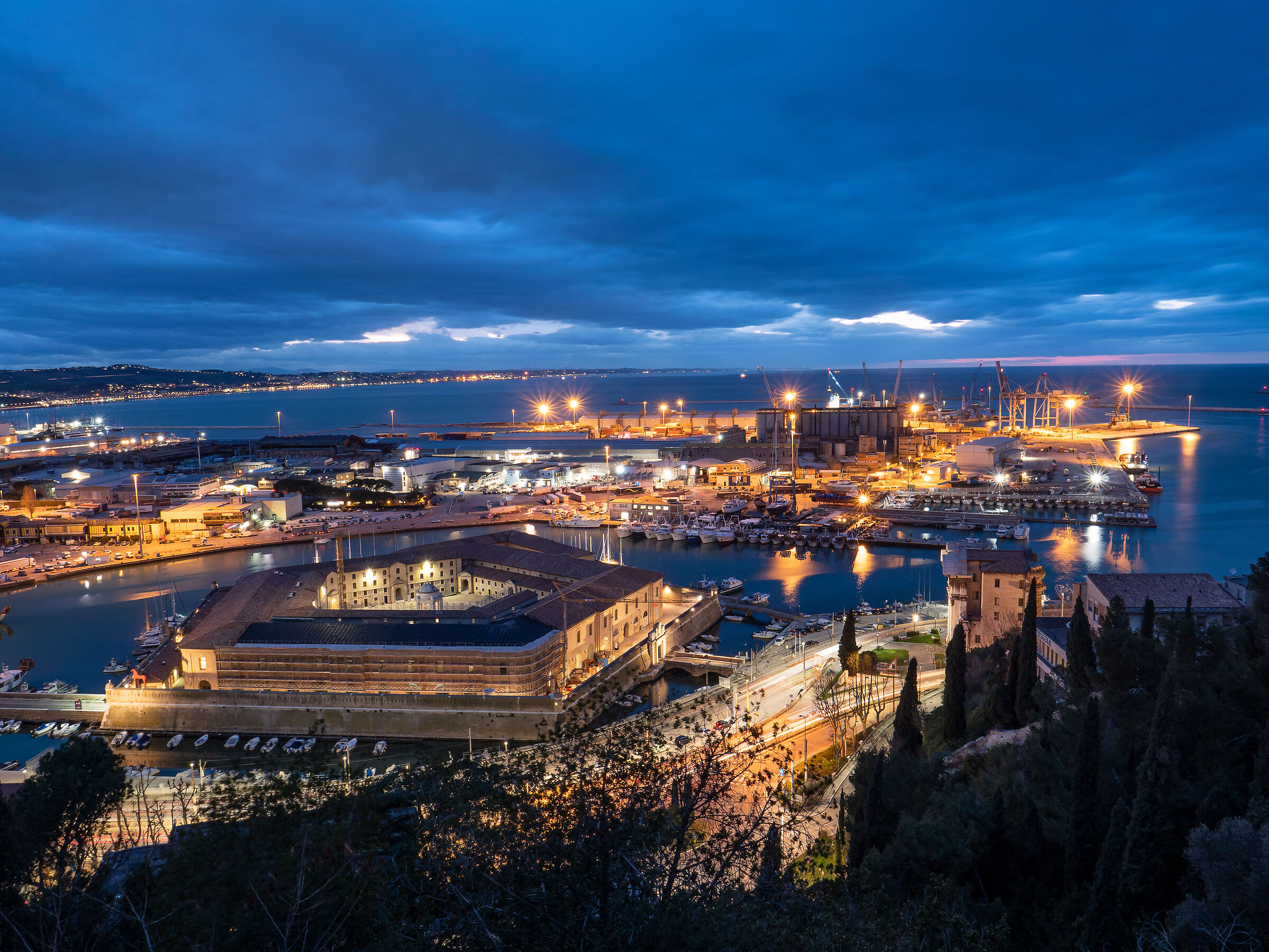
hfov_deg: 71.6
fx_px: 880
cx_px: 634
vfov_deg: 56.8
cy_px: 476
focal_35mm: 24
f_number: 10
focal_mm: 12
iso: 200
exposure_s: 13
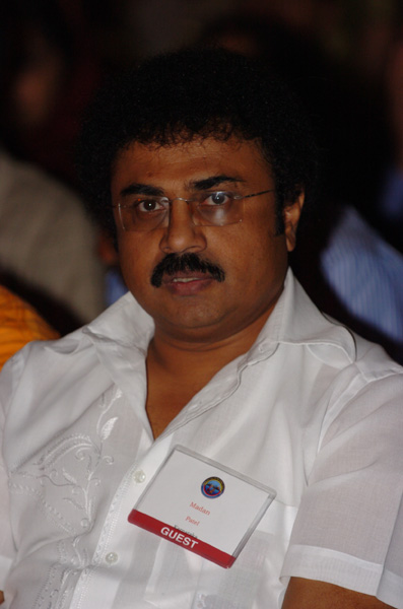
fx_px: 5063
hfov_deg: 4.6
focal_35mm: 300
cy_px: 304
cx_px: 202
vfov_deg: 6.9
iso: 400
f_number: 5.6
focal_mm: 200
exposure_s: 1/30
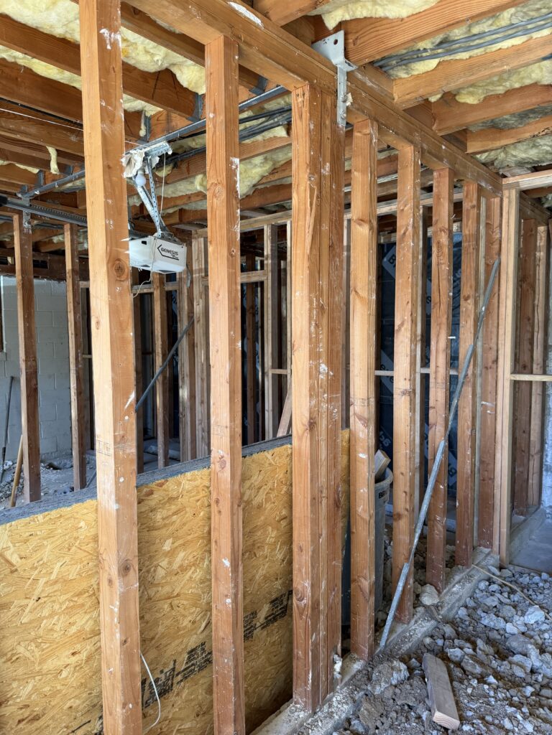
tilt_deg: -6.5
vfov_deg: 71.6
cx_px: 276
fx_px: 510
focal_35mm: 24
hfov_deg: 56.8
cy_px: 368
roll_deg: +0.4
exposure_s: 1/121
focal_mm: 6.76
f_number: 1.78
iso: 200
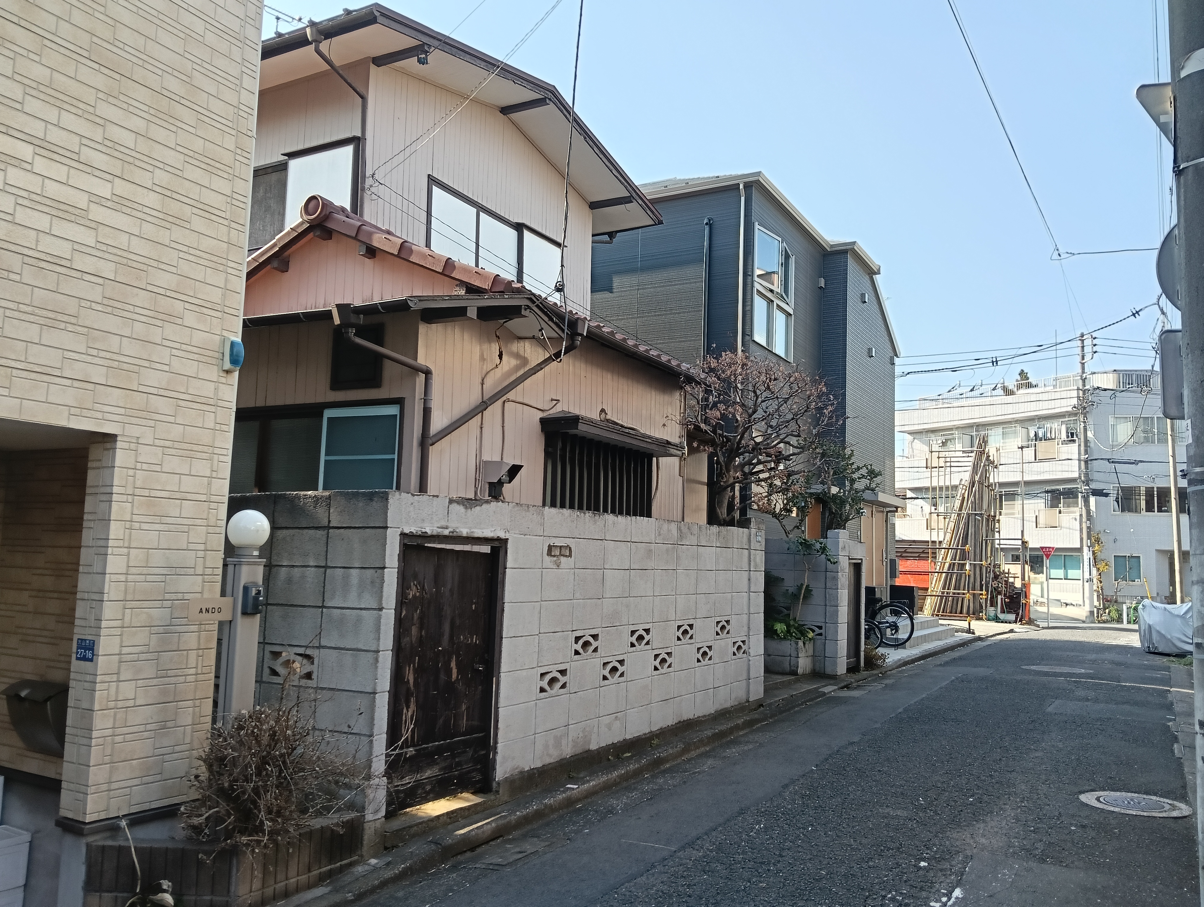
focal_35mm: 27
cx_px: 602
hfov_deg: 65.2
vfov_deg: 51.5
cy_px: 454
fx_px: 940
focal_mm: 3.98
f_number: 1.8
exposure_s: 1/223
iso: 50
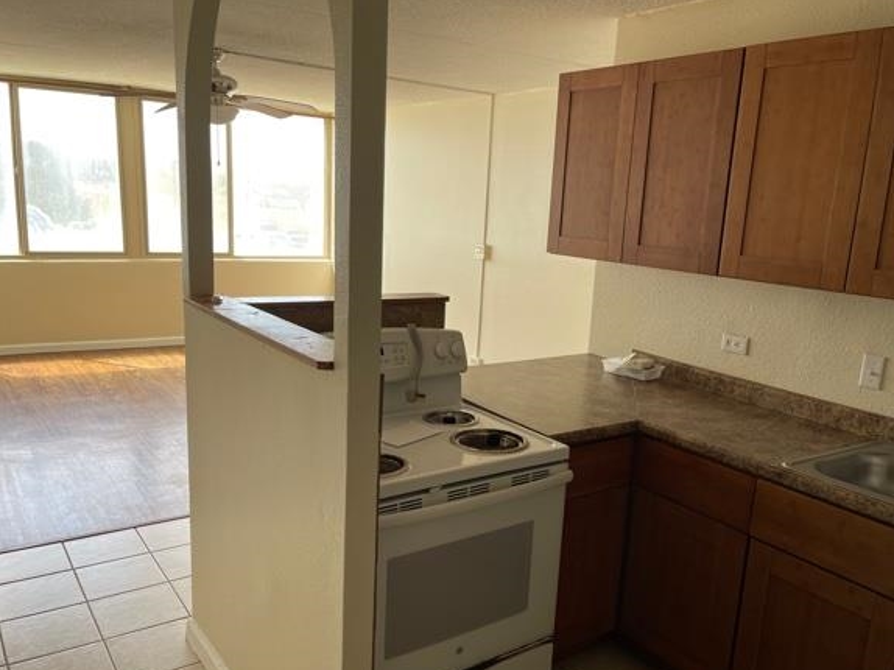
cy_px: 368
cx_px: 472
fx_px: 749
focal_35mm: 29
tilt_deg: -12.0
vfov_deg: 48.1
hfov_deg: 61.6
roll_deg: -3.5
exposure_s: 1/122
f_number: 1.6
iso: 32
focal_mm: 5.1
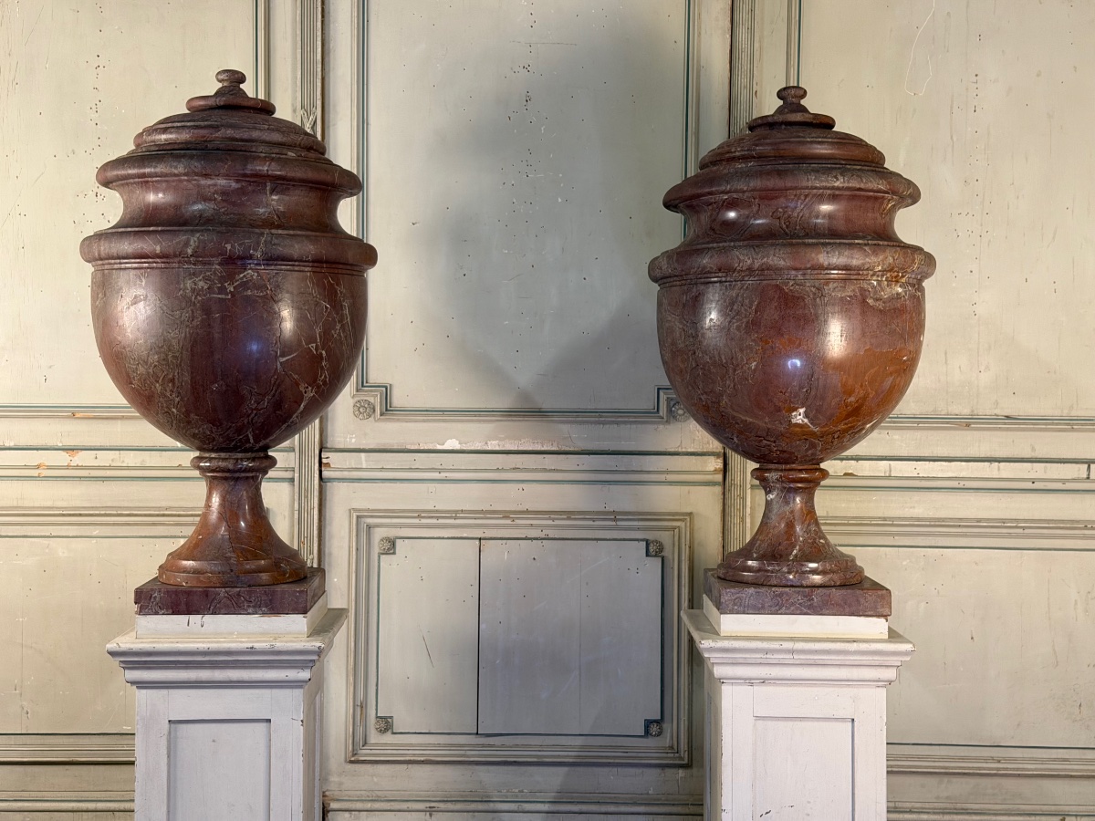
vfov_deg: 30.3
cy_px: 410
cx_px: 548
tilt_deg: +0.0
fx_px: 1518
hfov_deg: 39.7
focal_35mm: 48
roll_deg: +0.1
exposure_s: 1/50
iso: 160
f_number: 1.78
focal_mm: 6.76
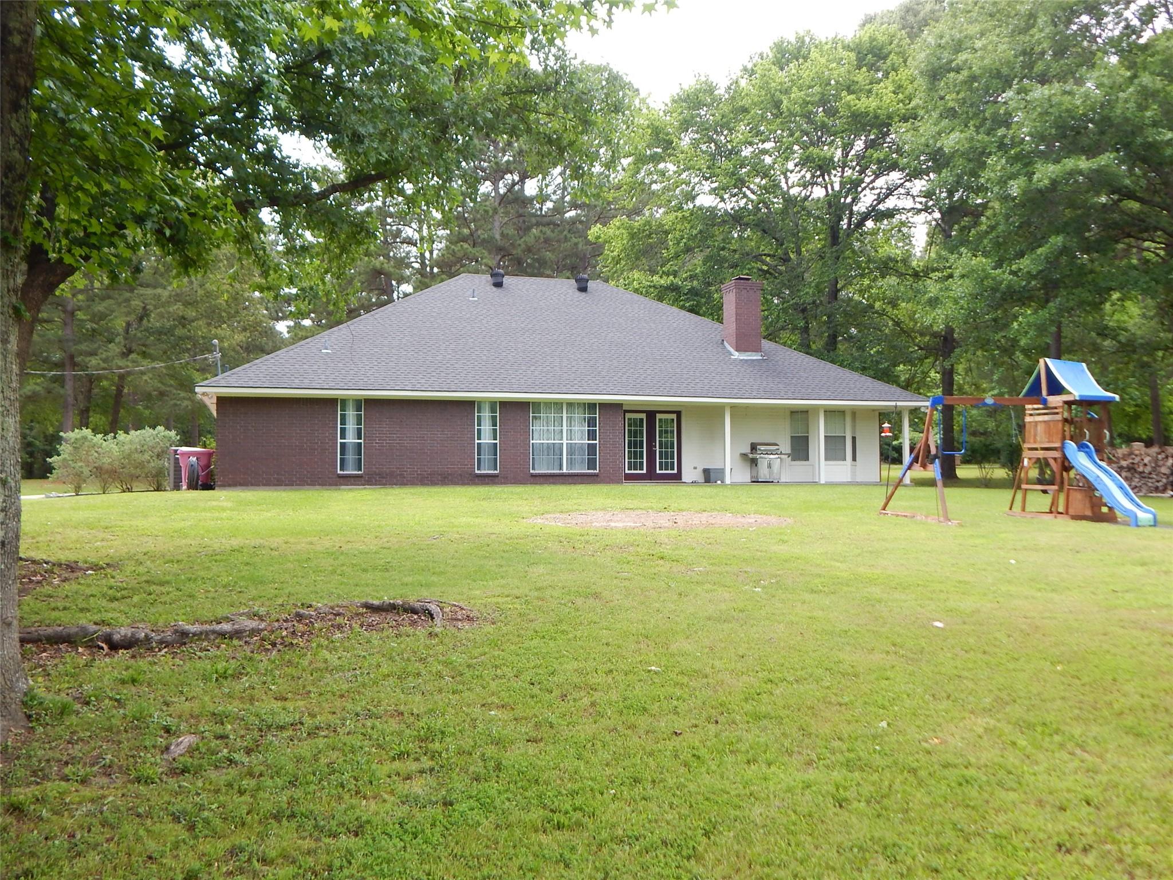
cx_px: 586
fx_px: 1050
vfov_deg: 45.4
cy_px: 440
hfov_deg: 58.4
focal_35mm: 31
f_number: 3.2
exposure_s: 1/200
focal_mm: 5.6
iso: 125
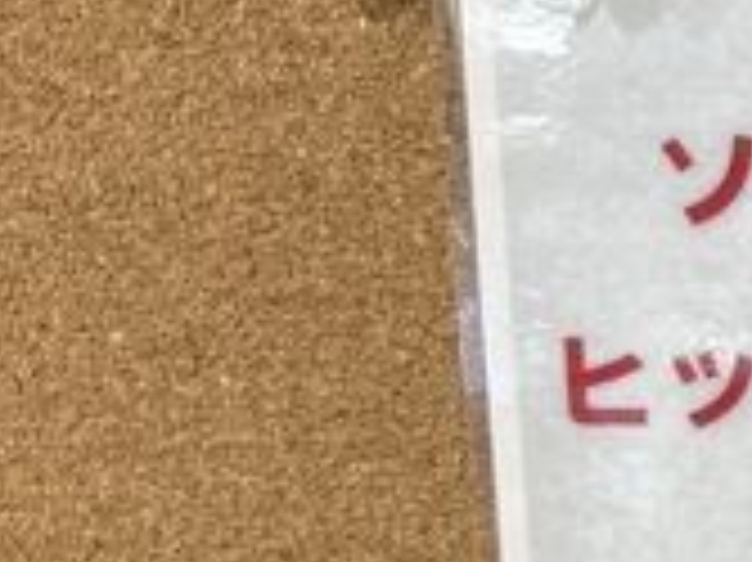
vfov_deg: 12.6
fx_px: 2540
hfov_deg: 13.7
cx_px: 1619
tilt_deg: -32.2
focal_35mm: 117
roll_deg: -0.6
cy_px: 357
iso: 160
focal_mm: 6.76
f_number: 1.78
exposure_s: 1/60
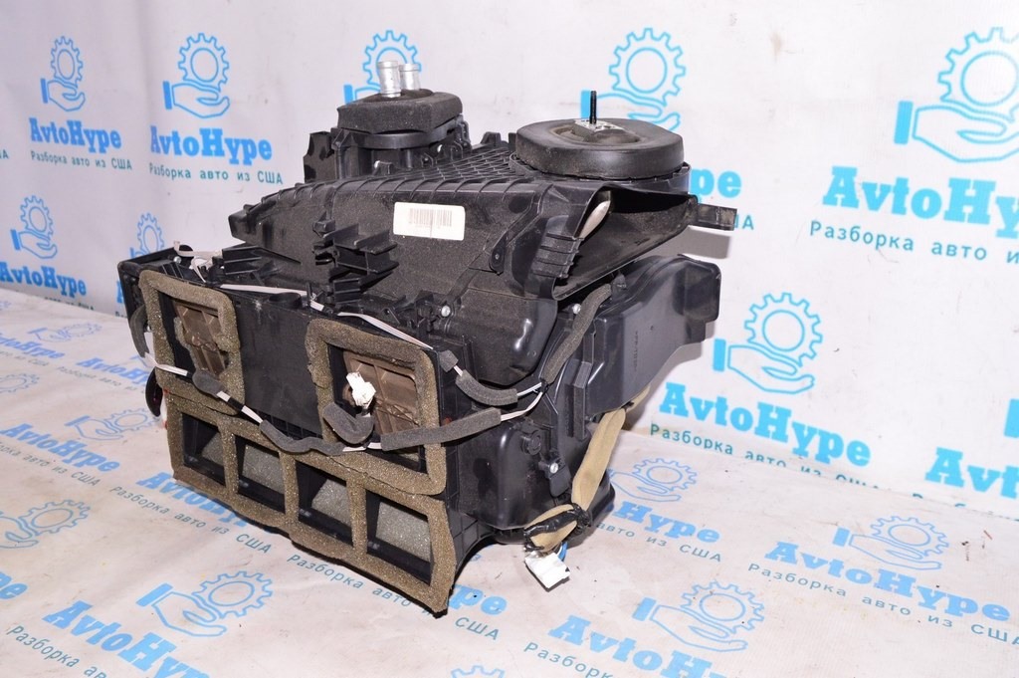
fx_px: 933
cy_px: 339
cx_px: 510
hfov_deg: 57.3
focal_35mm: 33
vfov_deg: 39.9
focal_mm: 22
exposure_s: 1/200
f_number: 8
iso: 1600
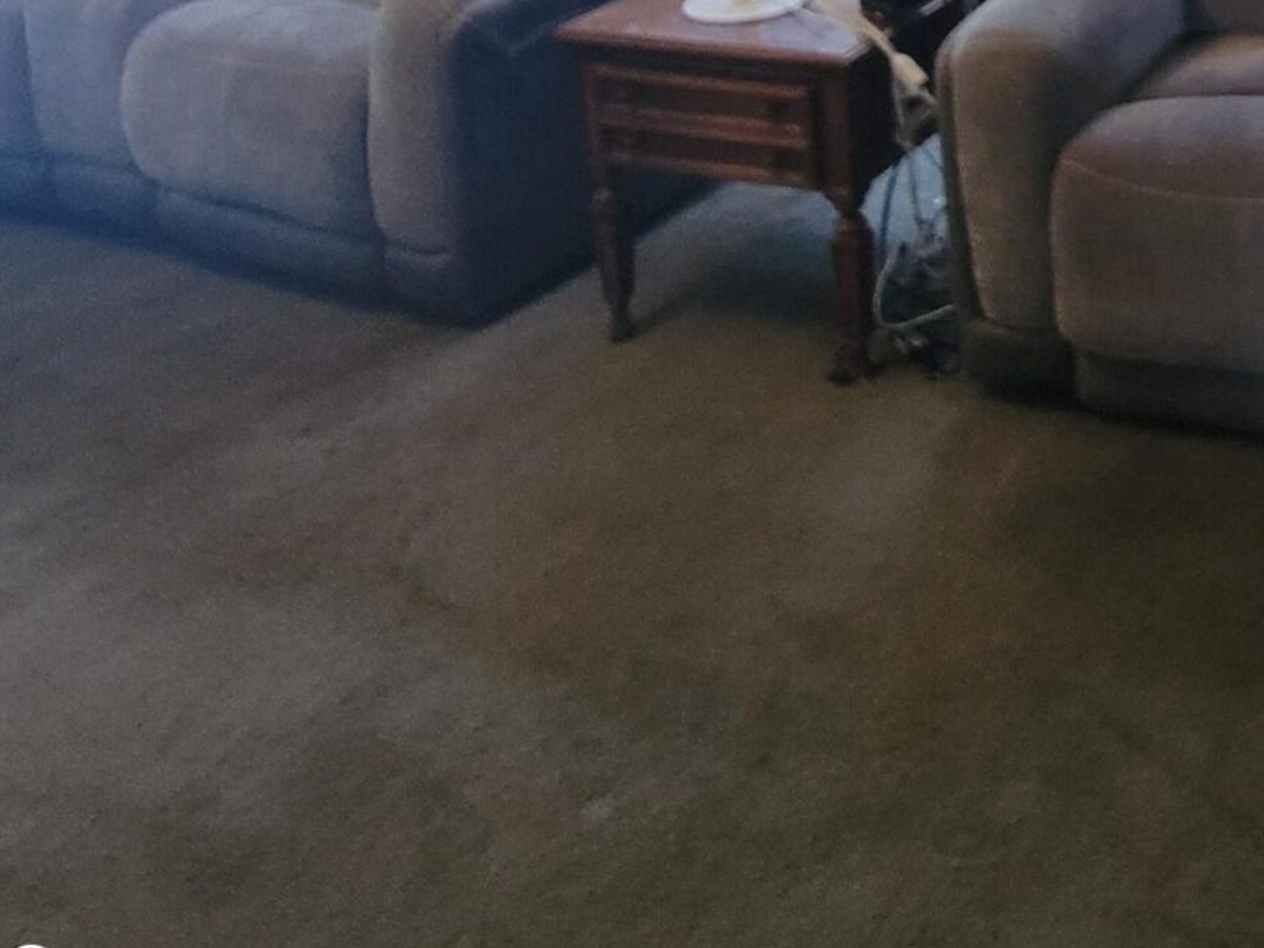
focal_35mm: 40
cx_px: 1320
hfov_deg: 39.9
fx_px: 1461
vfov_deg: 28.2
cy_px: -348
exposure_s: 1/40
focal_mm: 2.2
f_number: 2.2
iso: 400
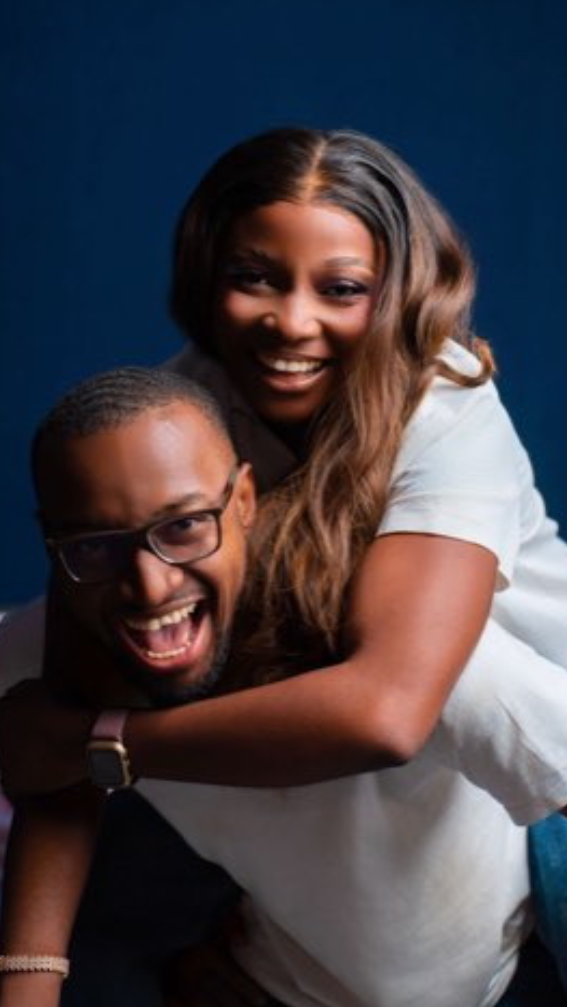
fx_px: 1896
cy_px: 509
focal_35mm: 71
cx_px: 287
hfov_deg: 17.0
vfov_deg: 29.7
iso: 100
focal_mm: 66
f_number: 3.5
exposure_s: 1/250
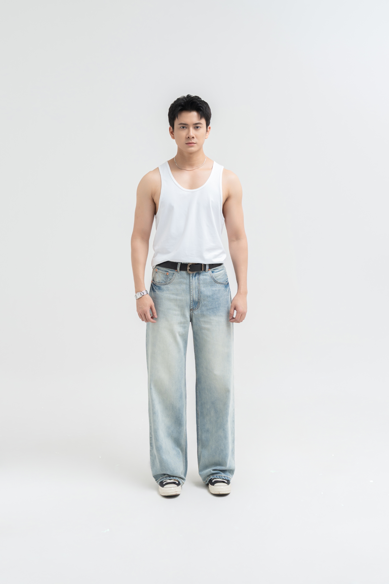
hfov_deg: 27.5
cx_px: 194
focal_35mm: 49
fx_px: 794
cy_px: 292
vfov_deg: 40.3
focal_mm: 49
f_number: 4.5
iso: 200
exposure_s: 1/160
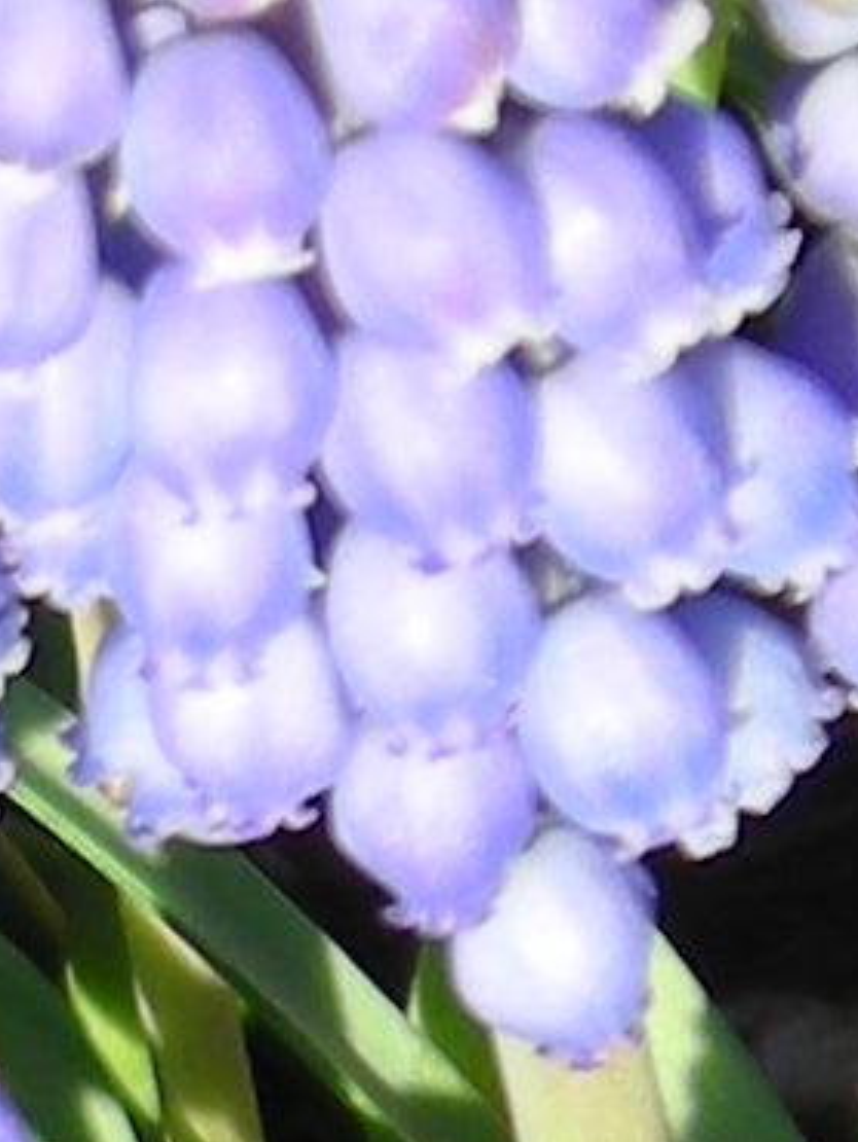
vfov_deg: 6.2
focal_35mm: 312
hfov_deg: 4.7
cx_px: -654
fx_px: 10299
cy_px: 1923
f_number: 3.3
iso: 50
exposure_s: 1/163
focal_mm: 6.8
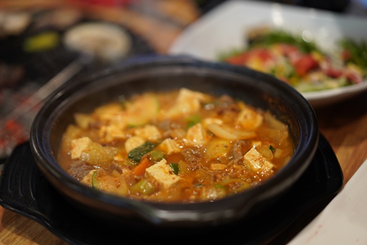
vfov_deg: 24.6
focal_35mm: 55
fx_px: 561
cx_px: 184
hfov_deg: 36.2
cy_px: 122
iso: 800
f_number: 1.8
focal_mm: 55
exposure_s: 1/125
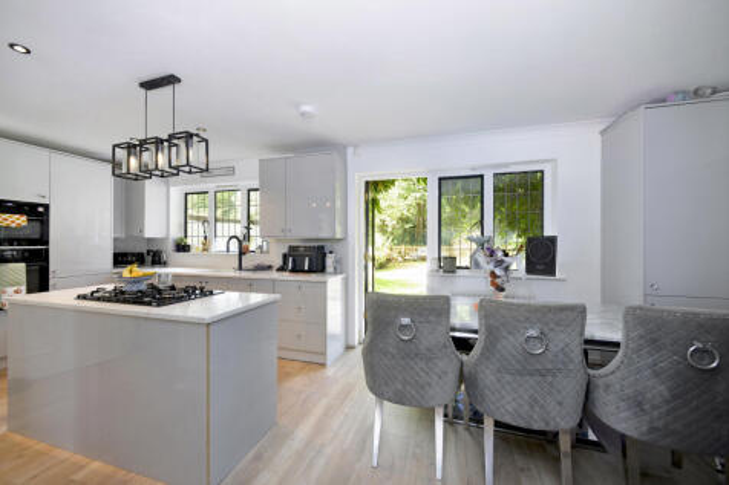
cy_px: 242
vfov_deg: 81.2
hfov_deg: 104.3
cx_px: 364
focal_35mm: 14
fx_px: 283
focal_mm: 14
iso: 400
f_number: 7.1
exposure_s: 1/13
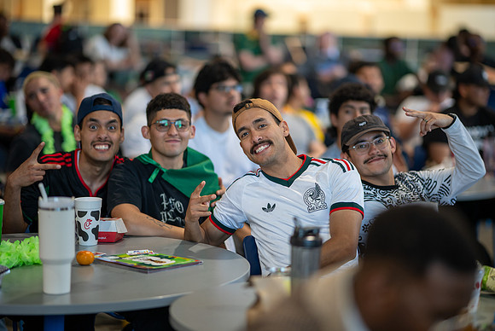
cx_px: 246
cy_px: 162
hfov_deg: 19.0
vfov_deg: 12.8
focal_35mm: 107
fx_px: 1479
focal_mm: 105
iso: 400
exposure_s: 1/200
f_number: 1.4
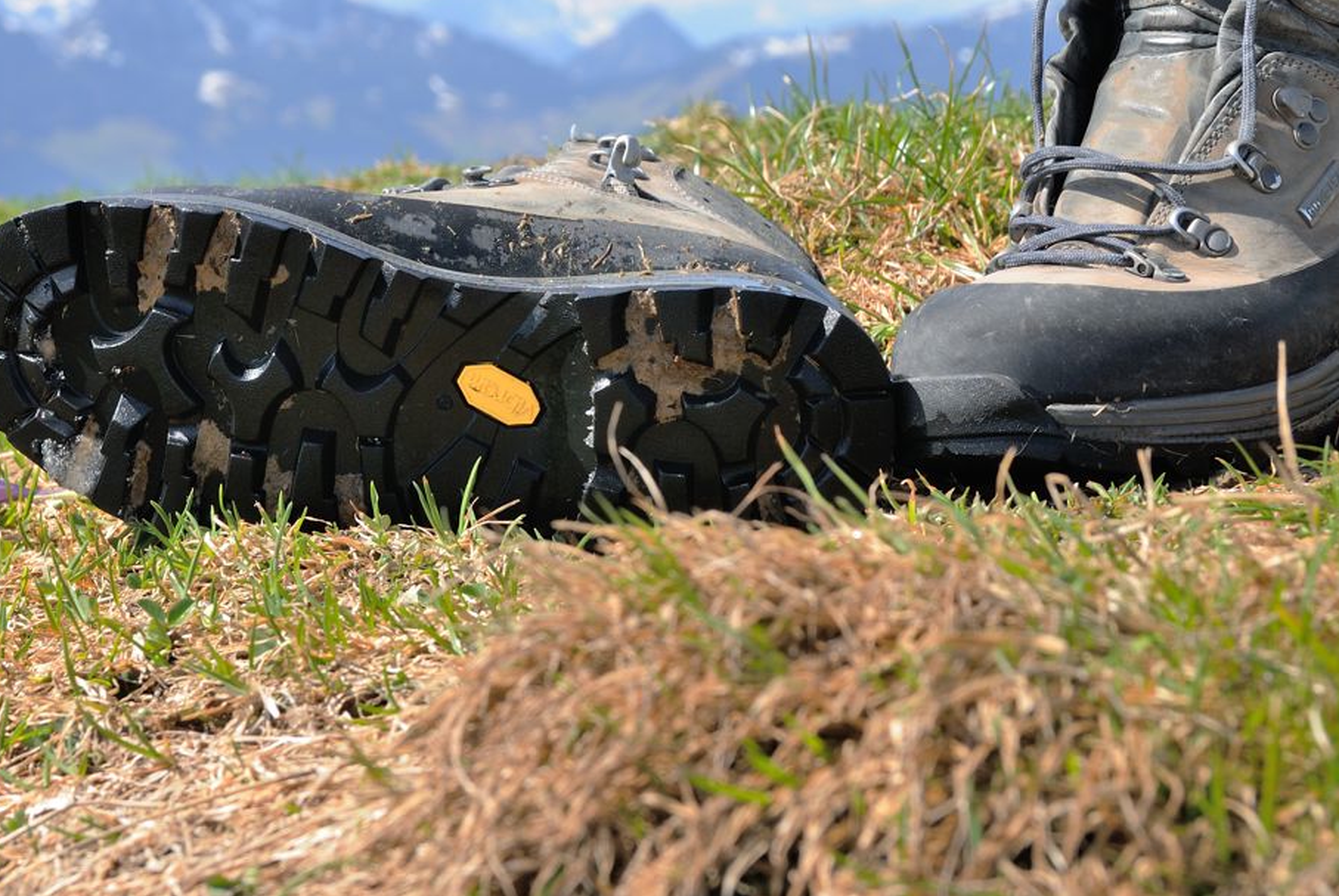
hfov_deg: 23.1
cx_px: 589
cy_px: 207
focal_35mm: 88
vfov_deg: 15.5
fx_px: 3277
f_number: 8
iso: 100
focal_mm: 38
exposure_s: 1/160
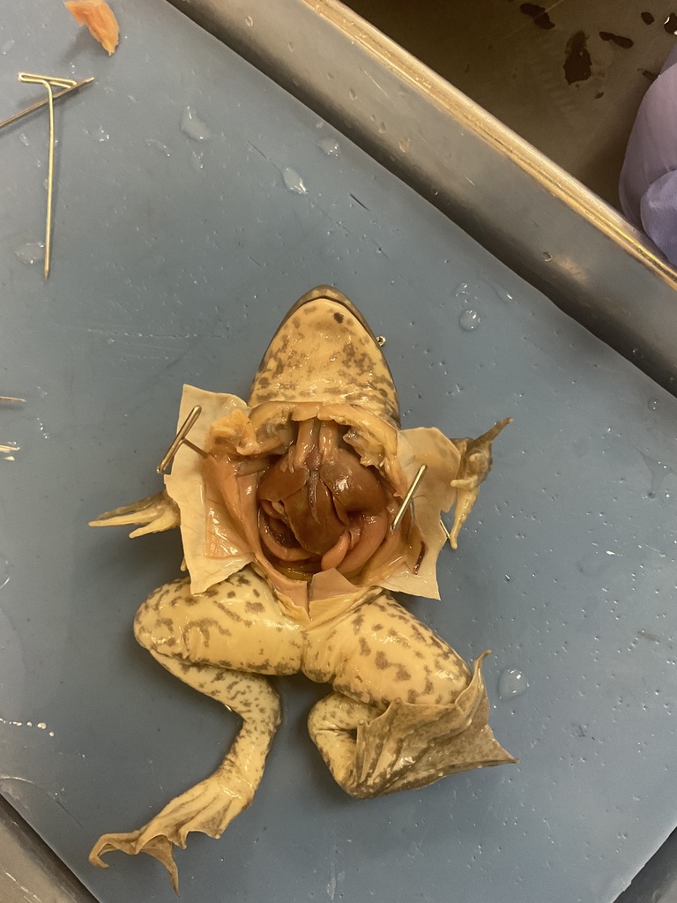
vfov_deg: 61.7
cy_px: 452
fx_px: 756
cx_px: 338
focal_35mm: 29
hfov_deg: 48.2
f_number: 1.8
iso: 160
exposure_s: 1/60
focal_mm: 3
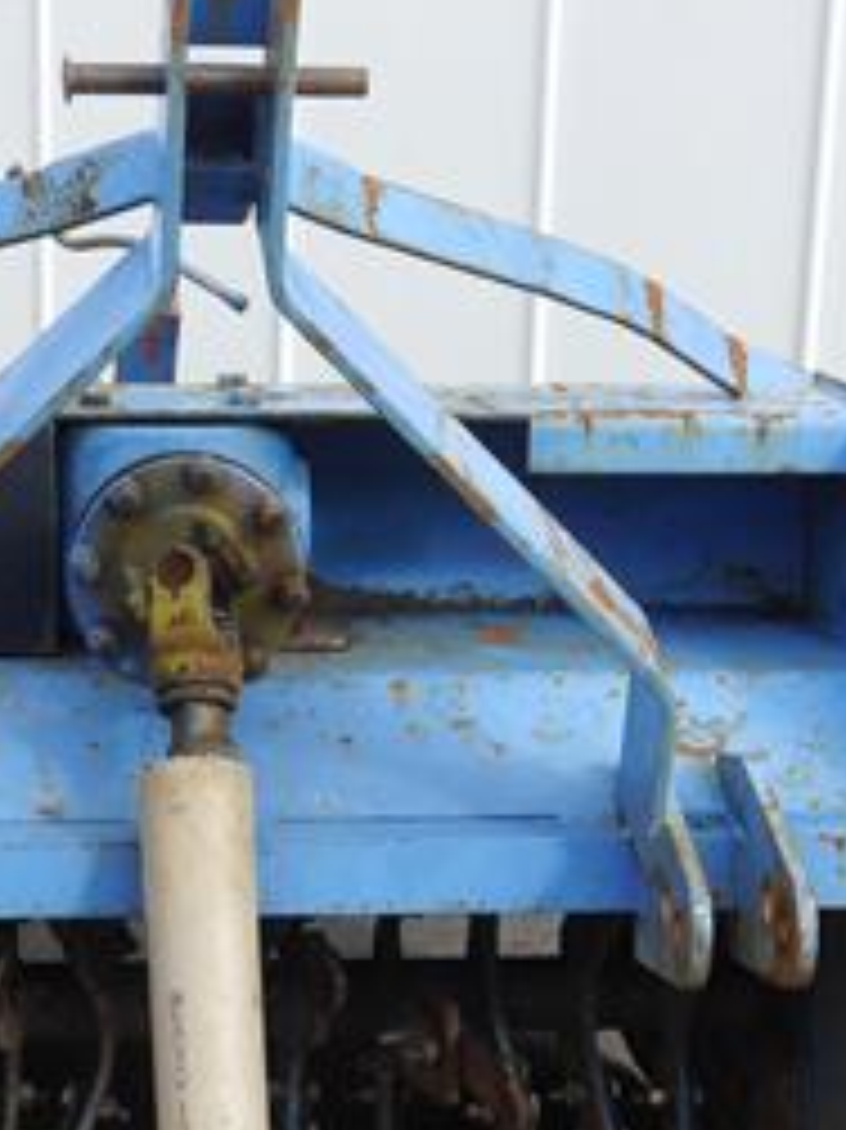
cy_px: 959
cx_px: 169
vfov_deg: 19.0
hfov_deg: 14.4
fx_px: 3327
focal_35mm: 102
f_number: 6.3
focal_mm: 20
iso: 160
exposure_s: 1/200
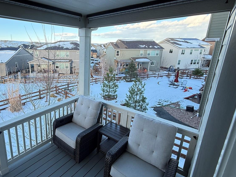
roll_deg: +0.4
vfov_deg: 65.8
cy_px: 79
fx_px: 136
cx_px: 75
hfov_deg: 78.6
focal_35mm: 20
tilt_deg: -14.2
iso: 64
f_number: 2.2
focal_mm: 2.22
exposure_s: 1/188
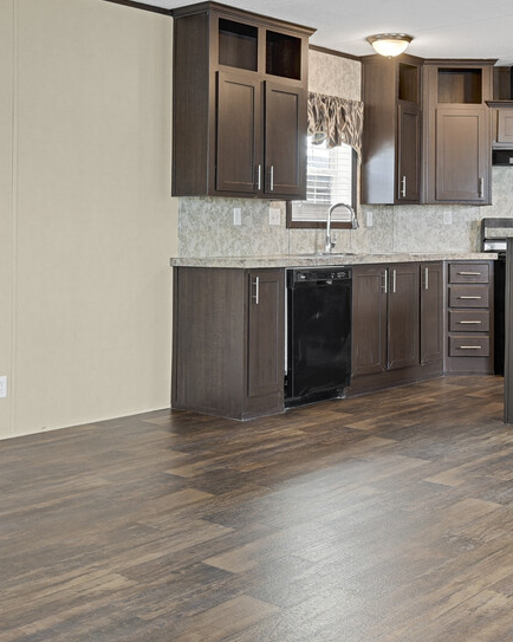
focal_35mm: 47
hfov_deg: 32.0
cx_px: 203
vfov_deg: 39.2
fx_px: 892
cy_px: 223
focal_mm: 17
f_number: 8
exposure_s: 2.5
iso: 250
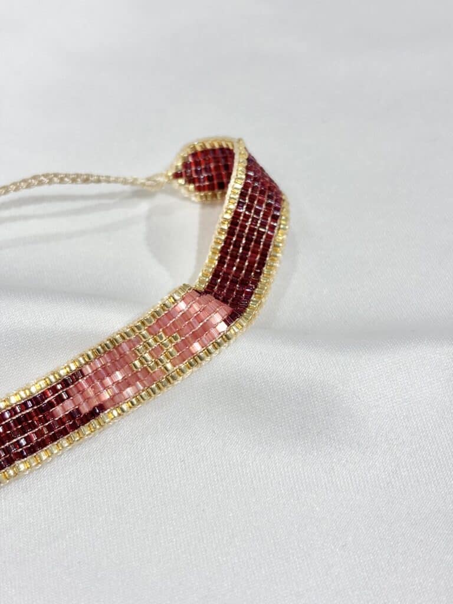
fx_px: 907
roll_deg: +10.9
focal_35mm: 52
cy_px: 302
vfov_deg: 36.8
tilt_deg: -42.9
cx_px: 226
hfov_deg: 28.0
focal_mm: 5.96
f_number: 1.6
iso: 25
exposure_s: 1/150
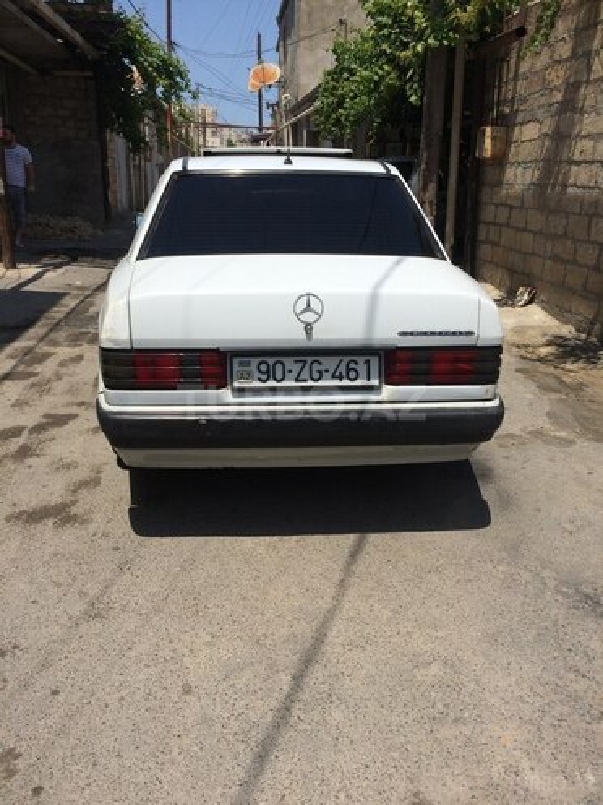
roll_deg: +0.8
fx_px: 674
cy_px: 402
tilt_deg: -20.0
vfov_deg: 61.7
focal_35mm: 29
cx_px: 302
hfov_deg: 48.2
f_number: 2.2
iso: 32
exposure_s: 1/3425
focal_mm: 4.15
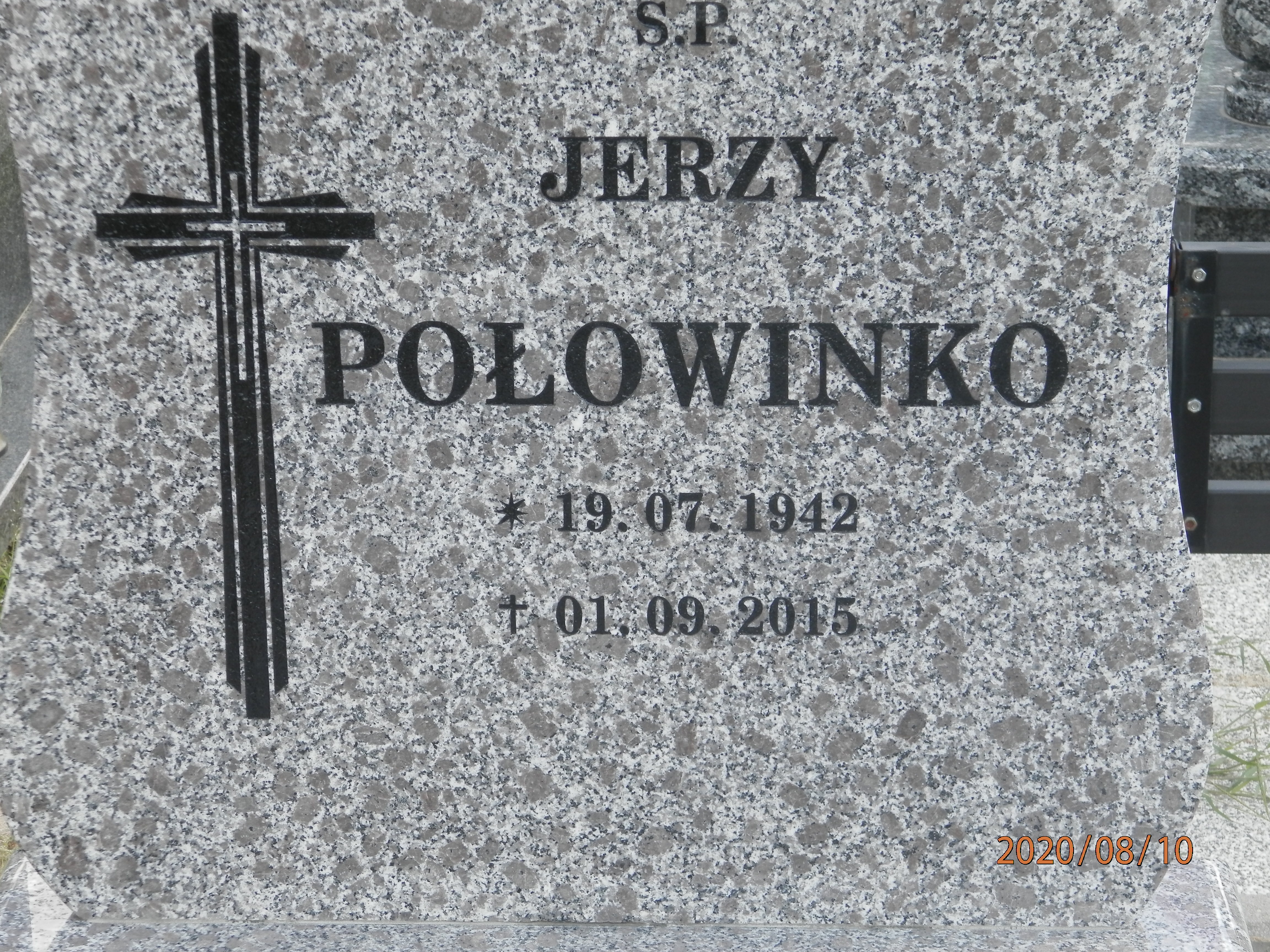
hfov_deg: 18.5
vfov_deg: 14.0
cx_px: 635
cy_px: 476
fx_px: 3889
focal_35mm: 106
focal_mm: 19
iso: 125
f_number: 4.5
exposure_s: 1/160
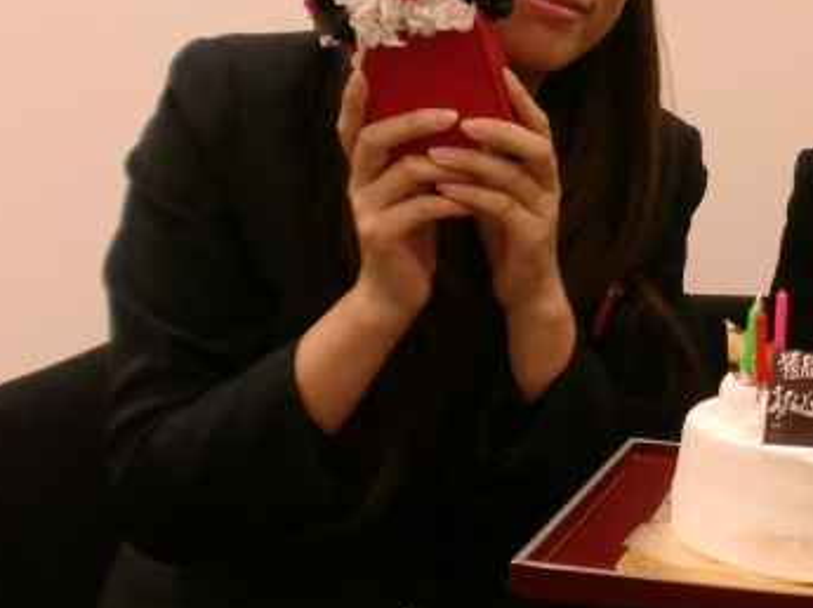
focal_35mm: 65
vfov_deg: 22.3
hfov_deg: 28.6
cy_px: 127
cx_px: 738
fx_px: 1525
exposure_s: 1/60
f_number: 3.1
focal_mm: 6.3
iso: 320
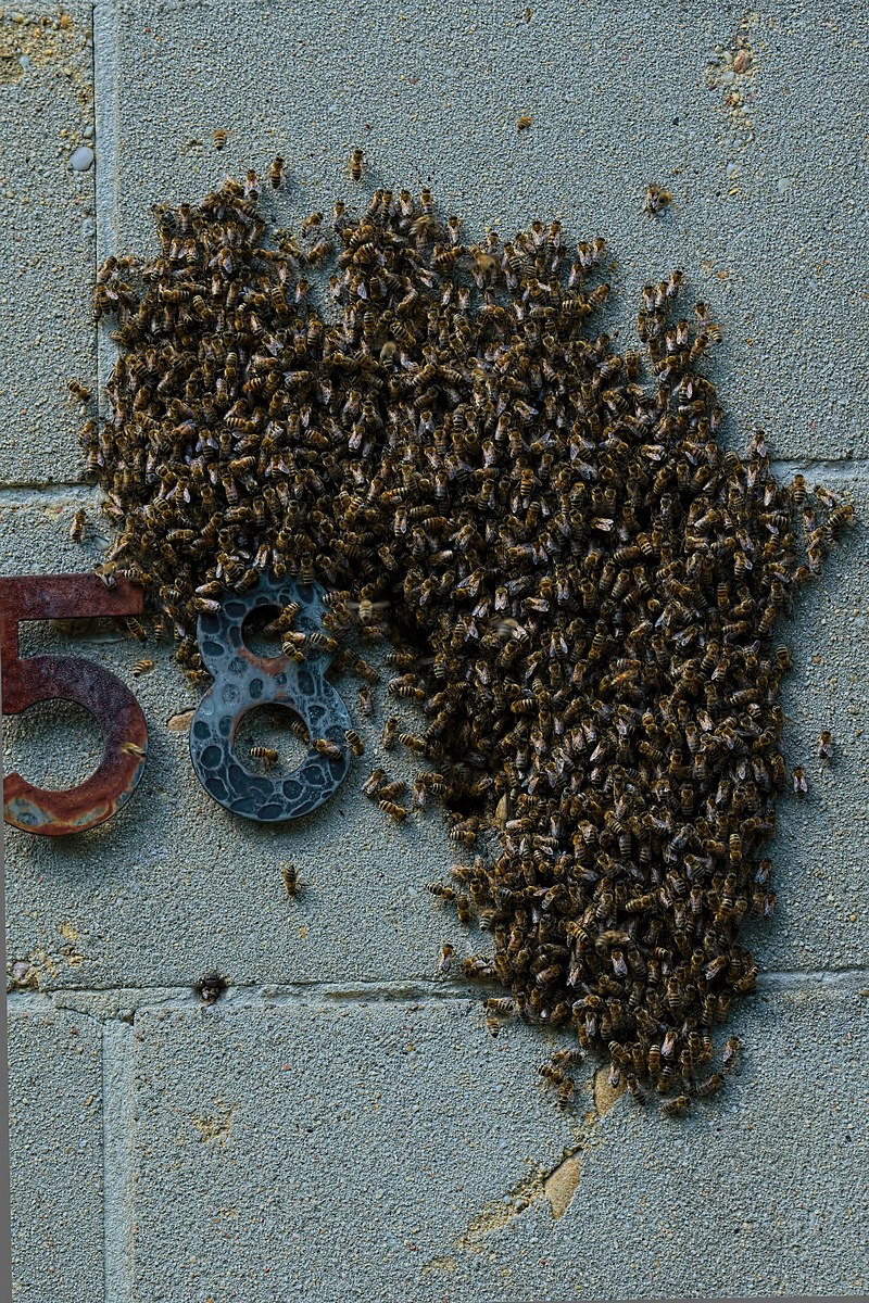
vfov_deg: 4.9
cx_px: 434
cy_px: 652
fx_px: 15206
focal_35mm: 420
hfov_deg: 3.3
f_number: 8
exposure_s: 1/320
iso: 400
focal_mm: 280
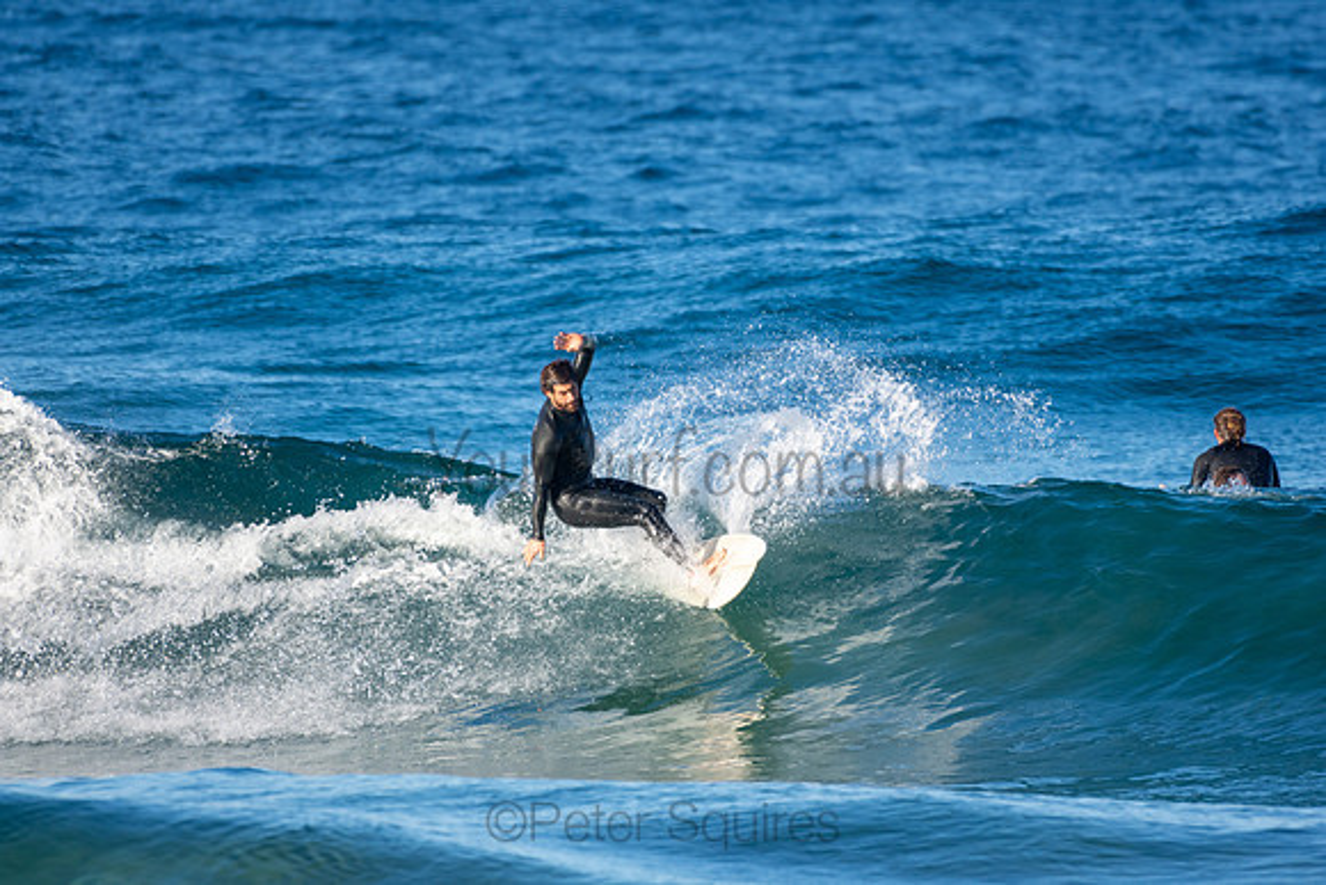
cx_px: 663
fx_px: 27630
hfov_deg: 2.7
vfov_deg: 1.8
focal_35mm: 750
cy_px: 442
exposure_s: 1/1250
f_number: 5.6
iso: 320
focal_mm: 500
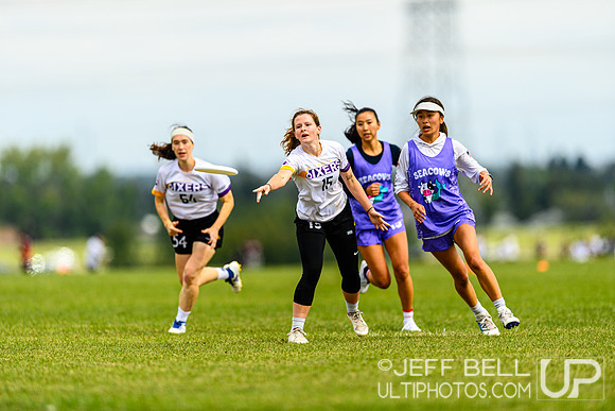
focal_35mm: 400
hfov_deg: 5.2
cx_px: 308
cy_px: 206
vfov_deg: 3.4
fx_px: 6835
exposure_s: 1/2000
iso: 100
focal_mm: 400
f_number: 3.2
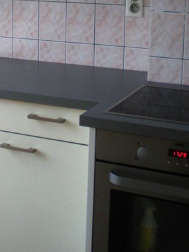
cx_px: 19
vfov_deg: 24.0
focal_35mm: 80
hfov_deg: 18.1
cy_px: 44
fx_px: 582
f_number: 3.1
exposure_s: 1/130
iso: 330
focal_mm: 6.3
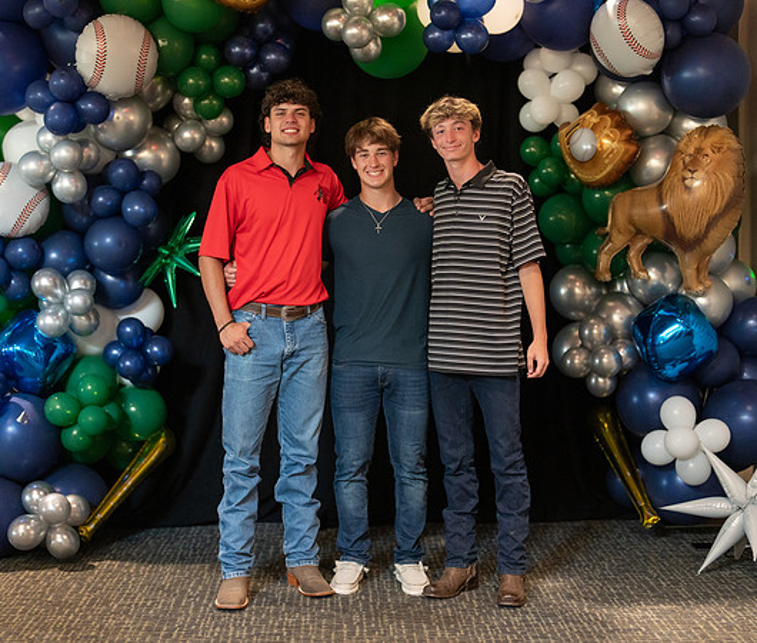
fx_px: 1342
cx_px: 381
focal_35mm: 58
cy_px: 321
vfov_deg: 26.9
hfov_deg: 31.5
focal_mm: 50
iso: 1600
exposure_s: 1/320
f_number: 1.2
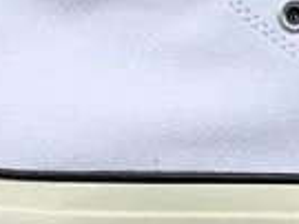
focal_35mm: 147
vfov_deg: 10.1
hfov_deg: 13.4
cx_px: 233
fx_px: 1269
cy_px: 86
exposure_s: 1/1018
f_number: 2.4
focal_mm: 3.3
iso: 25
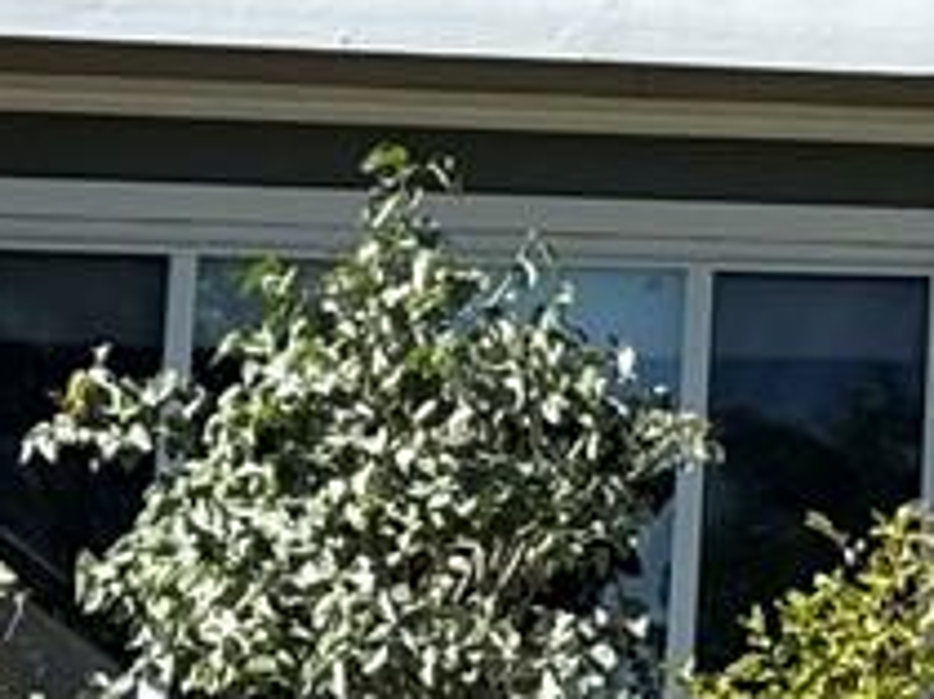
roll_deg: +0.2
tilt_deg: +9.9
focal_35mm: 183
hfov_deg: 9.6
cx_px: 2255
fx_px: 4932
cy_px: 98
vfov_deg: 8.1
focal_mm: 6.76
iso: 80
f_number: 1.78
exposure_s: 1/2445
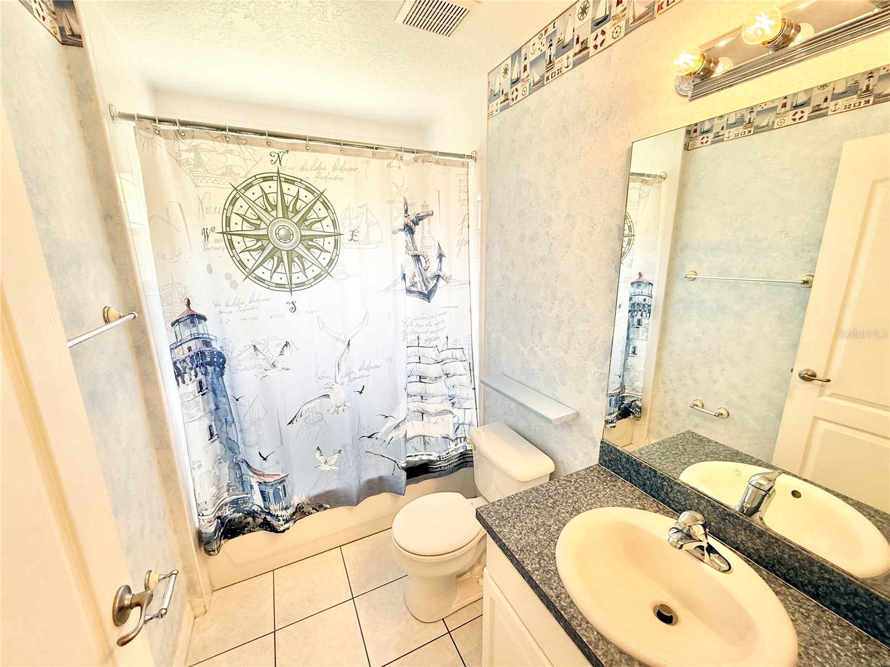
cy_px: 334
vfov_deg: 85.7
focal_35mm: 14
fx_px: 360
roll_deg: +0.5
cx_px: 445
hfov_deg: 102.1
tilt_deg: -12.8
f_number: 2.2
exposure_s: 1/120
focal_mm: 2.22
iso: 50
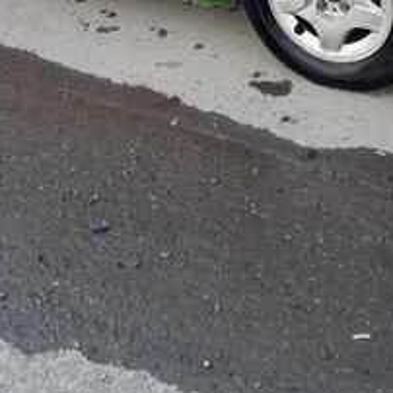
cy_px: -48
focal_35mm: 78
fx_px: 1002
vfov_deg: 21.0
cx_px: 249
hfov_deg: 22.1
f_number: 1.9
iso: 40
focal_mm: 3.6
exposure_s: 1/258
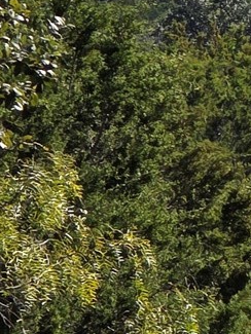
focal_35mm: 725
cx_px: 576
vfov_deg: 2.7
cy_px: 39
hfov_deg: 2.0
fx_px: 7005
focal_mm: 18.6
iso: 64
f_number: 3.4
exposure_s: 1/1265
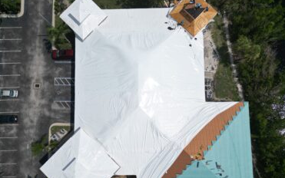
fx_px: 202
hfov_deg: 70.4
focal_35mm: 26
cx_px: 145
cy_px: 100
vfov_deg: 47.5
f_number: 1.7
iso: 110
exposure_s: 1/8000
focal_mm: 6.72
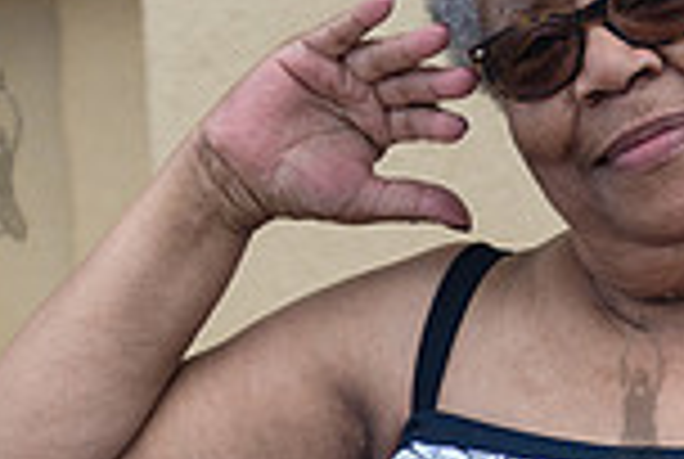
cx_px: 881
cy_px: 299
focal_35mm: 162
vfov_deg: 8.5
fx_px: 3084
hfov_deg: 12.3
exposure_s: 1/1000
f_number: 2.5
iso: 100
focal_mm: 35
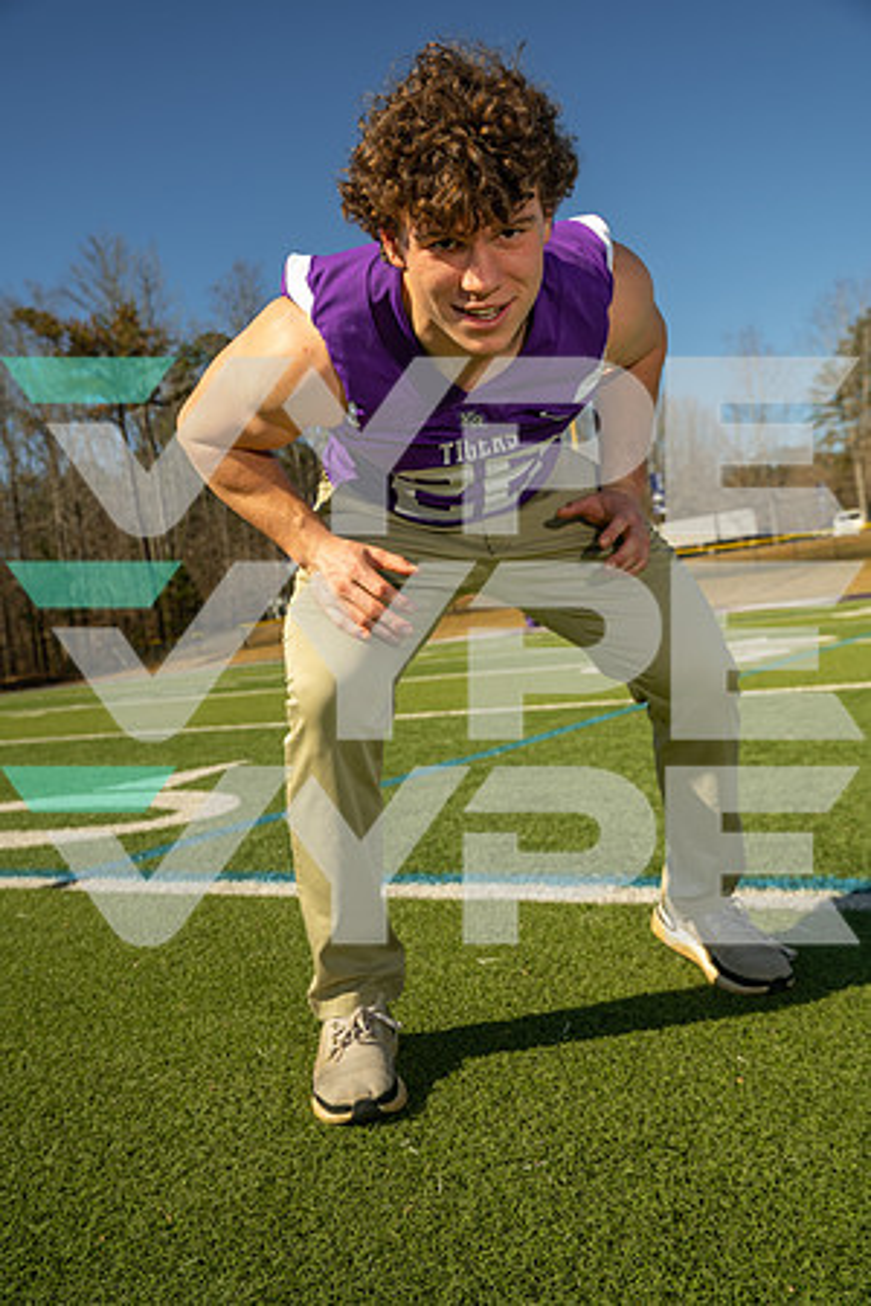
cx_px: 436
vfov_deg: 55.8
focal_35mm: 34
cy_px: 653
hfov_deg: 38.9
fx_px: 1234
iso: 100
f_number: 5.6
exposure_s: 1/125
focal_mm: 34
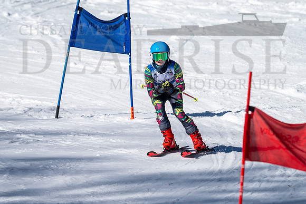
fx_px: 6294
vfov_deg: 1.9
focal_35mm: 740
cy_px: 124
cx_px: 163
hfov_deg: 2.8
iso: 400
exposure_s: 1/2000
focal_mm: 560
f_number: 8
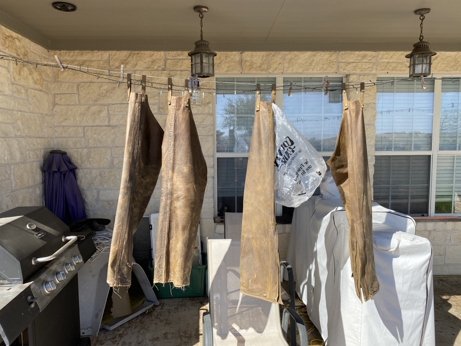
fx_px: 360
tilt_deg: -7.5
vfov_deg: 51.4
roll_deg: -0.3
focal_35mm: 27
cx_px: 234
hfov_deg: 65.3
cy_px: 173
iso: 32
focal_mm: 4.25
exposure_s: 1/1053
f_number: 1.8
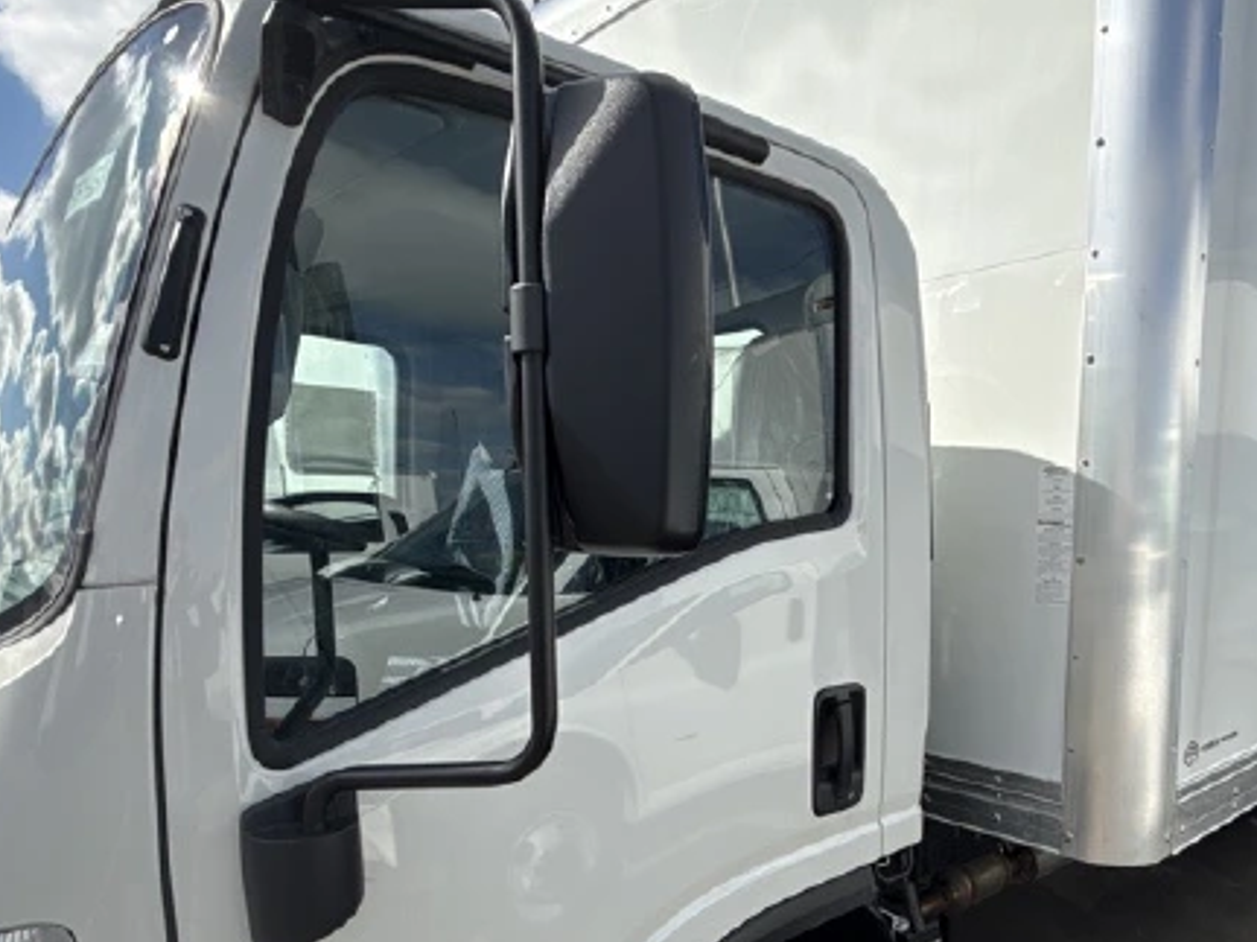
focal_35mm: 26
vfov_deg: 51.6
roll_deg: -1.0
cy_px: 662
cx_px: 820
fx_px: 944
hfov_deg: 65.8
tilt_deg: -7.1
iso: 50
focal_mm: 2.22
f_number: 2.2
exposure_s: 1/1848
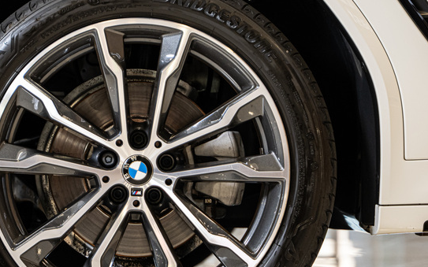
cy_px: 172
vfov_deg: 9.1
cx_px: 140
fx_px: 1679
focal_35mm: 144
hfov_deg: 14.5
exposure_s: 1/200
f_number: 2.8
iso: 640
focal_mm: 75
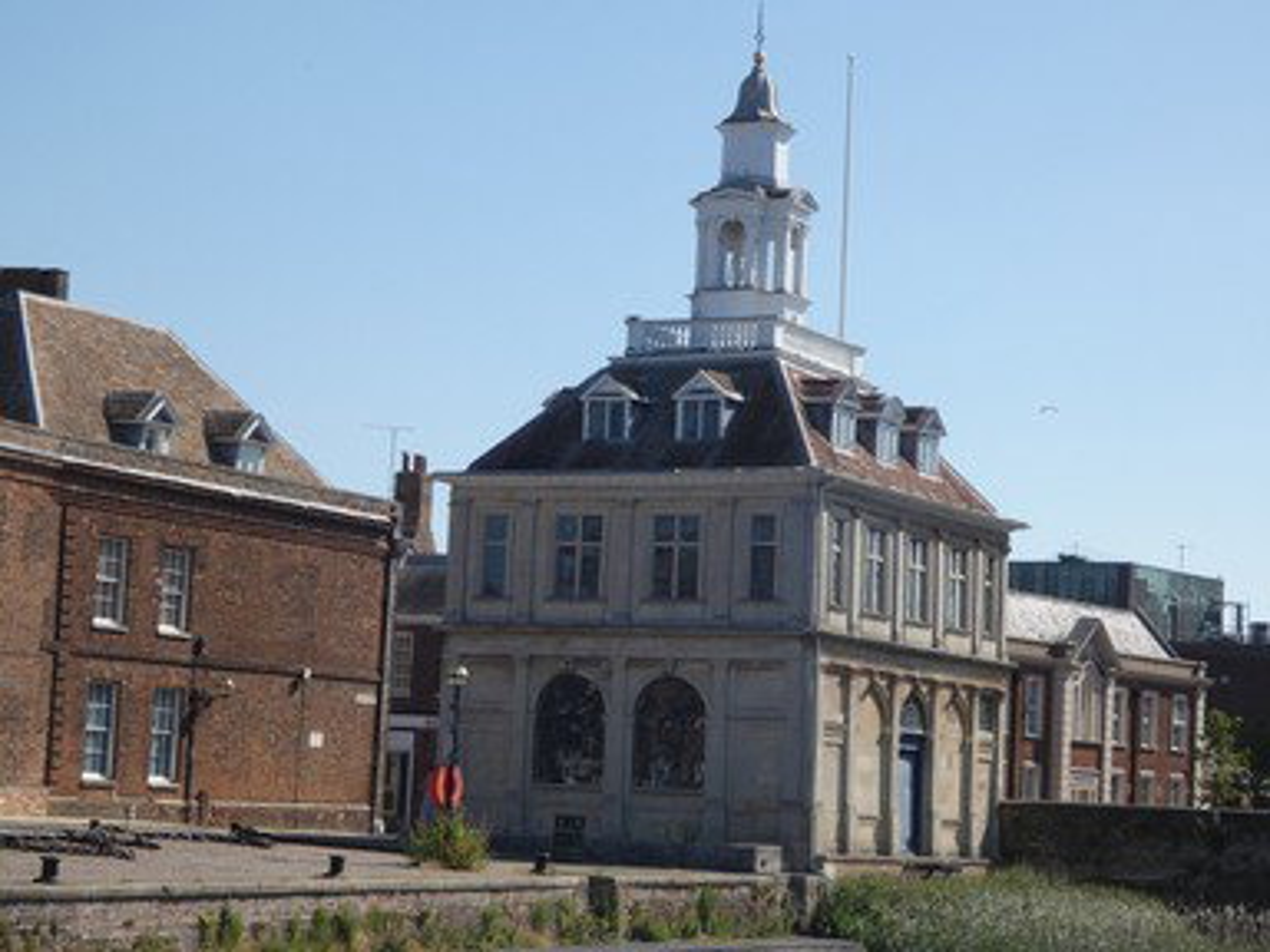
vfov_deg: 17.0
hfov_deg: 22.5
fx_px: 3192
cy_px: 476
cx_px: 635
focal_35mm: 87
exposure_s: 1/320
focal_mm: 15.6
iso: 80
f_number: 5.6
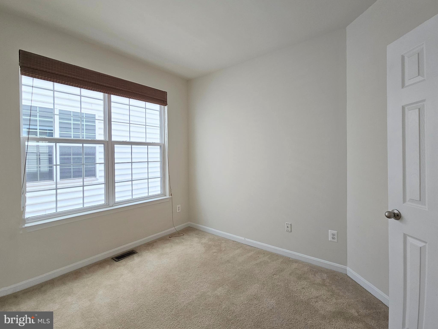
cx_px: 219
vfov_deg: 89.9
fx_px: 164
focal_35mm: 13
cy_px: 164
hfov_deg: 106.2
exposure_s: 1/60
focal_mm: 2.2
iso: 100
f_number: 2.2
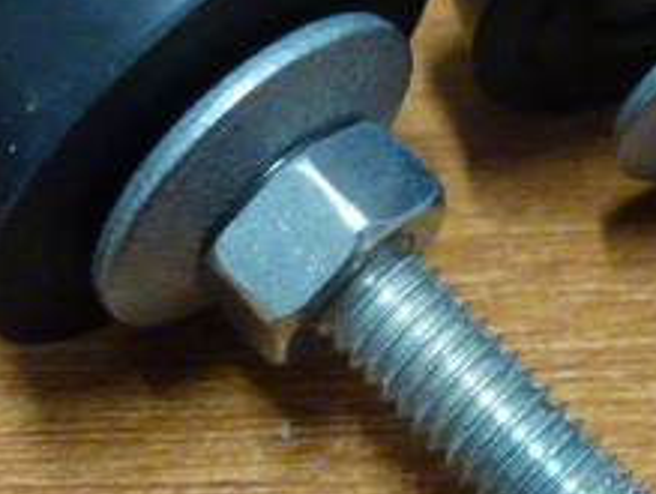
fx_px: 1329
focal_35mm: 70
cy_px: 350
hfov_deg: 27.6
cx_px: 425
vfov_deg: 21.0
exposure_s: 1/50
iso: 800
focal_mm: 4.3
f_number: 3.3
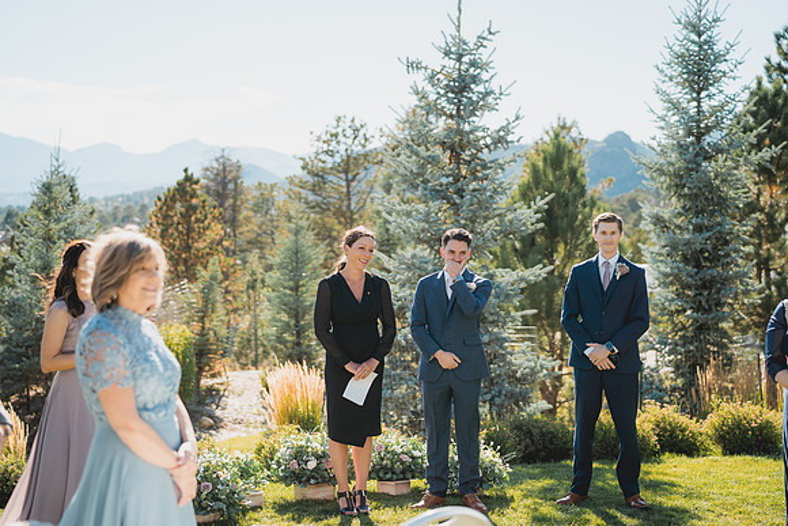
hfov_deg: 38.2
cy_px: 263
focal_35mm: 52
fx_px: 1139
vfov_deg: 26.0
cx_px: 394
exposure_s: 1/4000
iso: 200
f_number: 1.8
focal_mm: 50
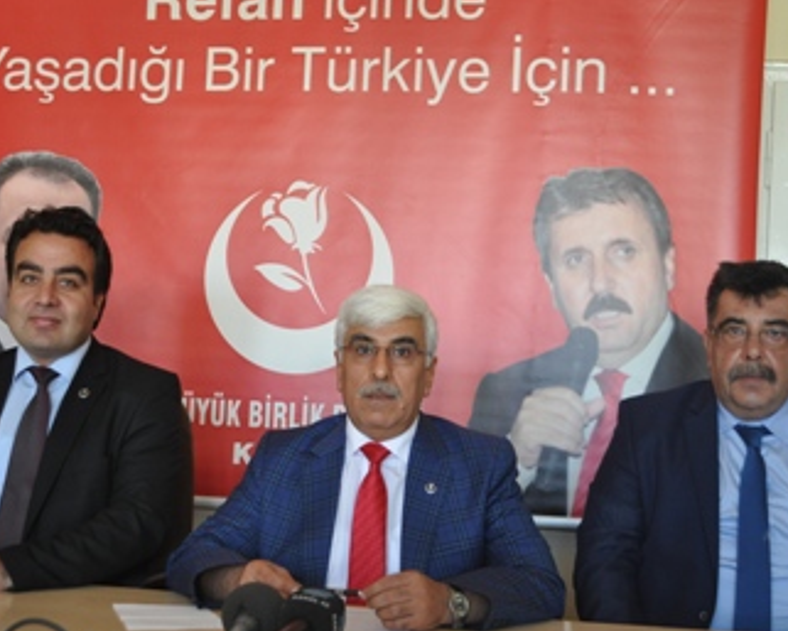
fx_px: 1190
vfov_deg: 29.7
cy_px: 346
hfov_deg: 36.6
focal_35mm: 51
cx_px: 408
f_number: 4.2
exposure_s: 1/60
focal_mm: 26
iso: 800
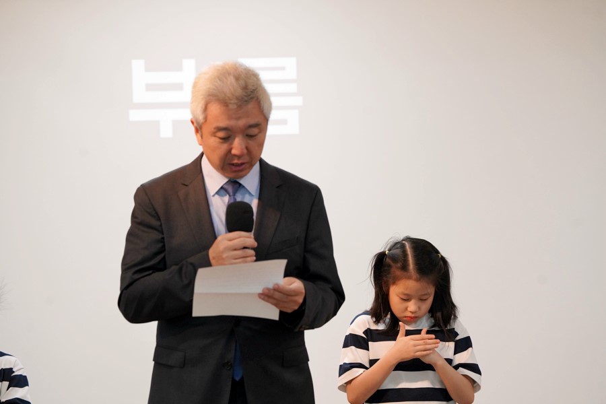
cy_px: 202
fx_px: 2643
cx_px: 303
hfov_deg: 13.1
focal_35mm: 157
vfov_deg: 8.7
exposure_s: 1/160
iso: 1600
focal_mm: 157
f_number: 5.6
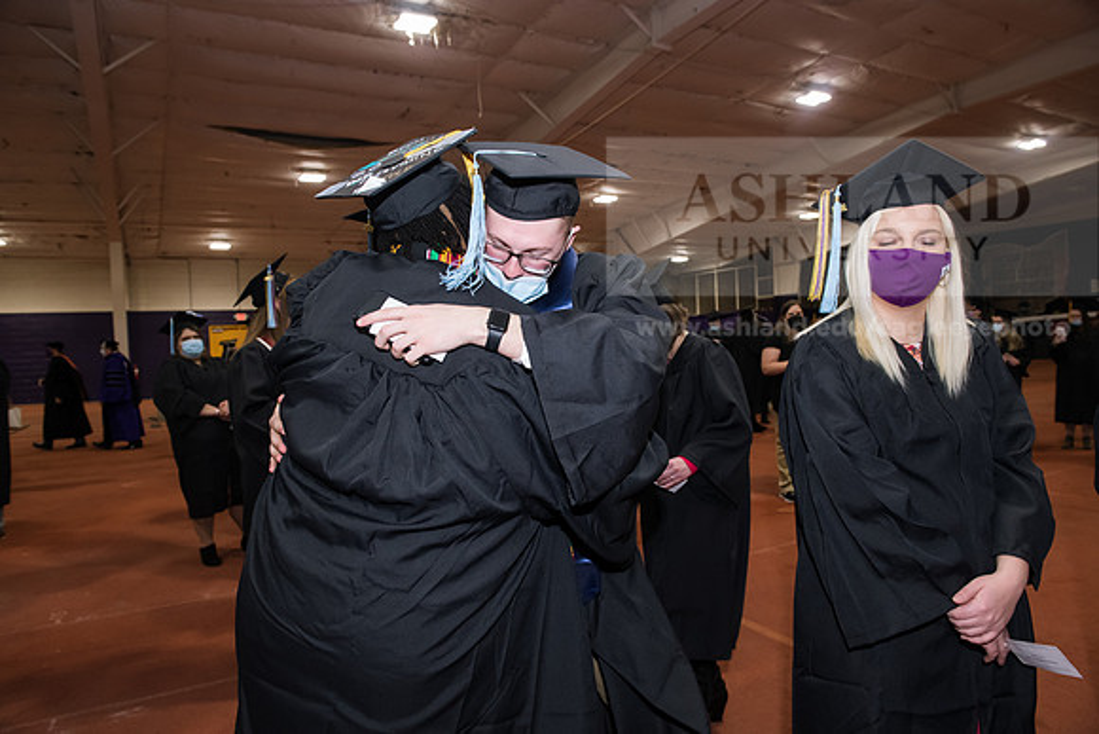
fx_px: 733
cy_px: 367
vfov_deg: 53.2
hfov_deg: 73.7
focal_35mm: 24
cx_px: 550
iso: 2500
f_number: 5.6
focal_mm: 24
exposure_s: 1/160
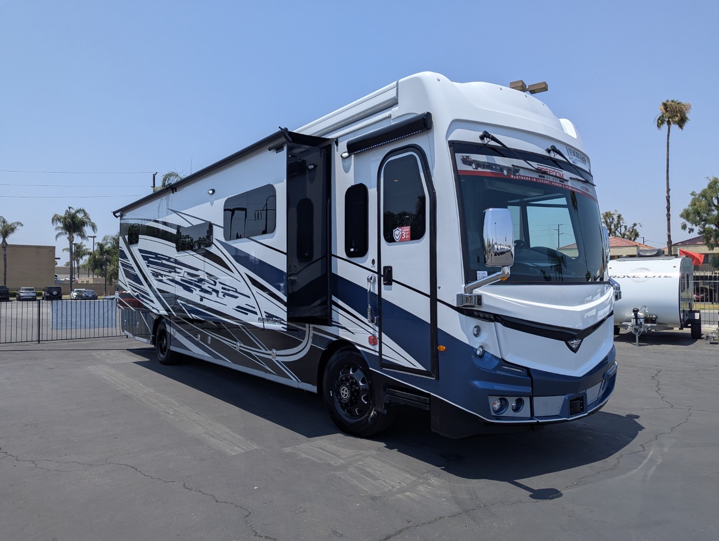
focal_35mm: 24
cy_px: 270
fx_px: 499
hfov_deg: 71.5
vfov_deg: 56.9
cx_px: 360
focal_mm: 6.81
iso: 45
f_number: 1.85
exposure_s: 1/3236
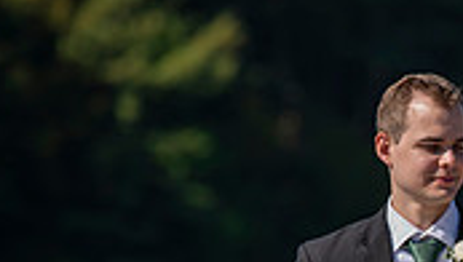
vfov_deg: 1.6
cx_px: 589
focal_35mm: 741
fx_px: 9113
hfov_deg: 2.9
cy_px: 310
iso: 50
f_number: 4
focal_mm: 200
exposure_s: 1/1000
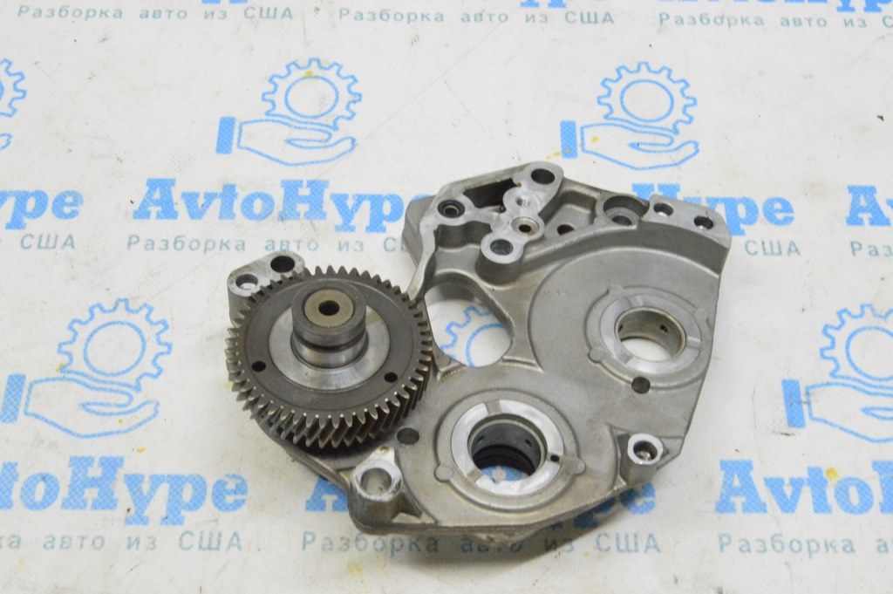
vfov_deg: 29.8
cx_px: 446
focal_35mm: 45
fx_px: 1115
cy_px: 297
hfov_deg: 43.6
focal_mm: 30
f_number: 20
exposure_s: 1/20
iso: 6400
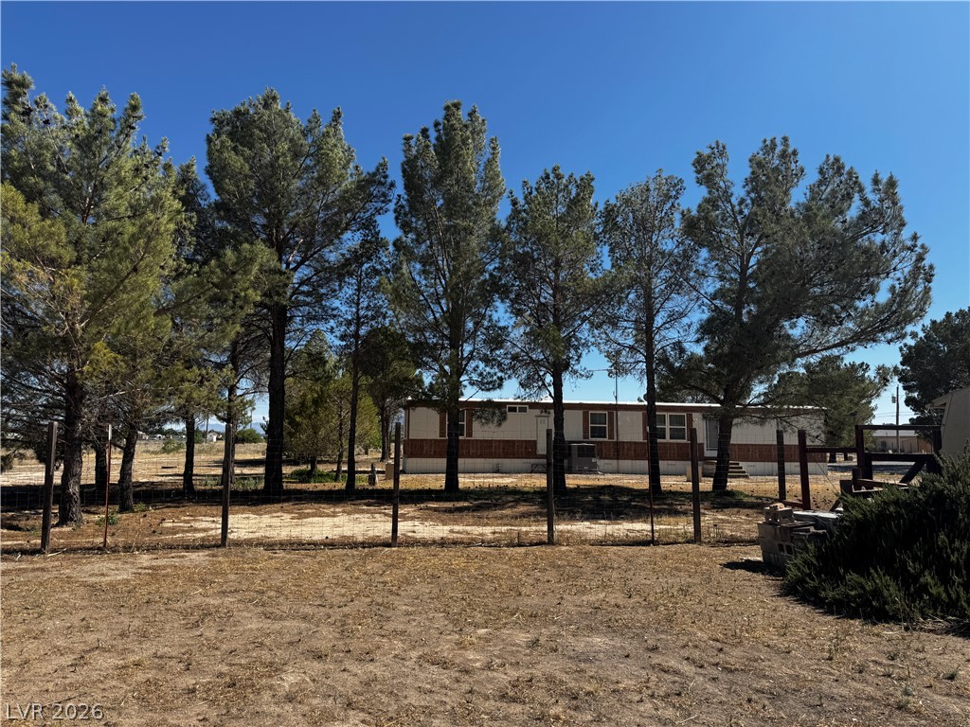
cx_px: 485
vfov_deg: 56.8
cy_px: 364
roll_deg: -1.4
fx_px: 673
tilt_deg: +8.6
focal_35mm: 24
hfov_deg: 71.6
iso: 80
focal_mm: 6.76
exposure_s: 1/4310
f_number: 1.78
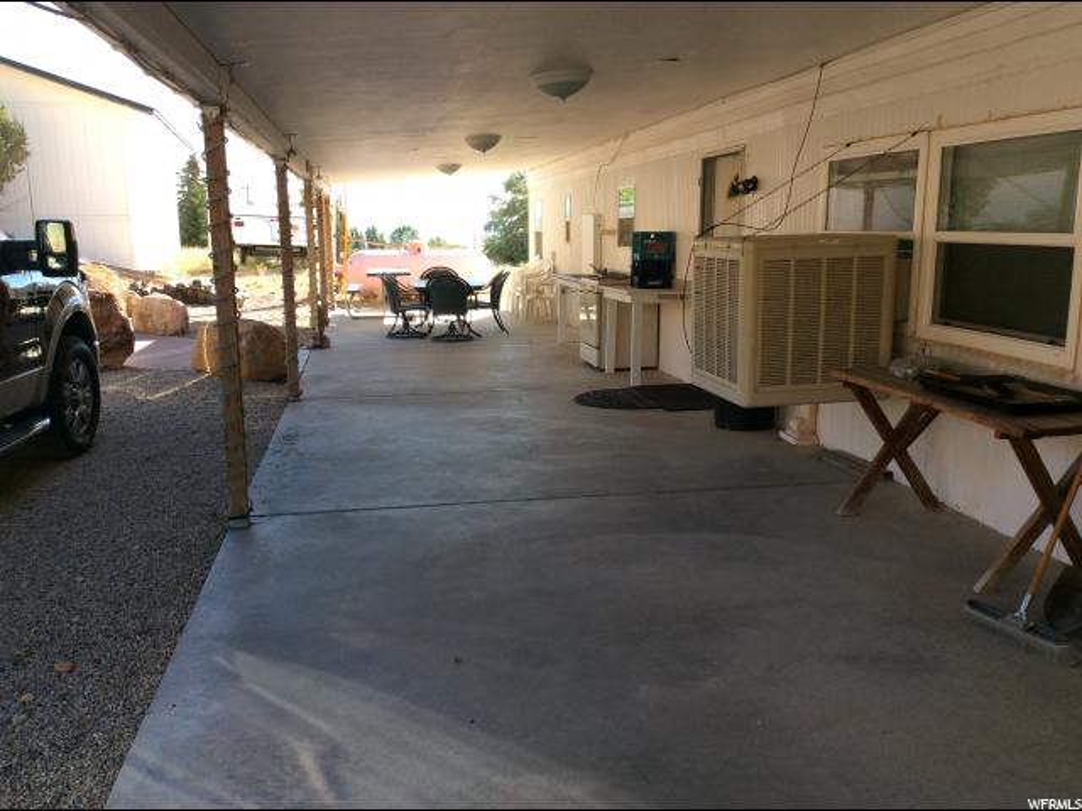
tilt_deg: -10.3
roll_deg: +1.1
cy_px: 406
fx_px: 1000
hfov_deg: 56.8
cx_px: 541
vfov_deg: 44.2
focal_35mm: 32
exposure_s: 1/274
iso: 32
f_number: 2.4
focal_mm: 3.3
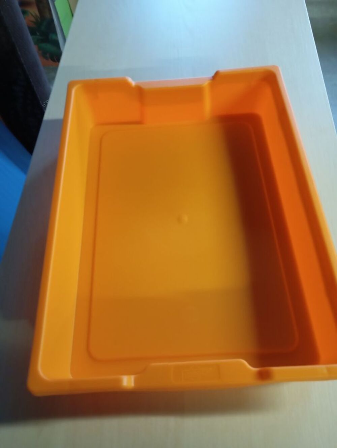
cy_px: 224
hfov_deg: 49.9
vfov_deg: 63.4
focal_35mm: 28
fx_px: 363
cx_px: 168
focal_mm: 4.27
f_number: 1.8
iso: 2666
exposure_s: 1/20
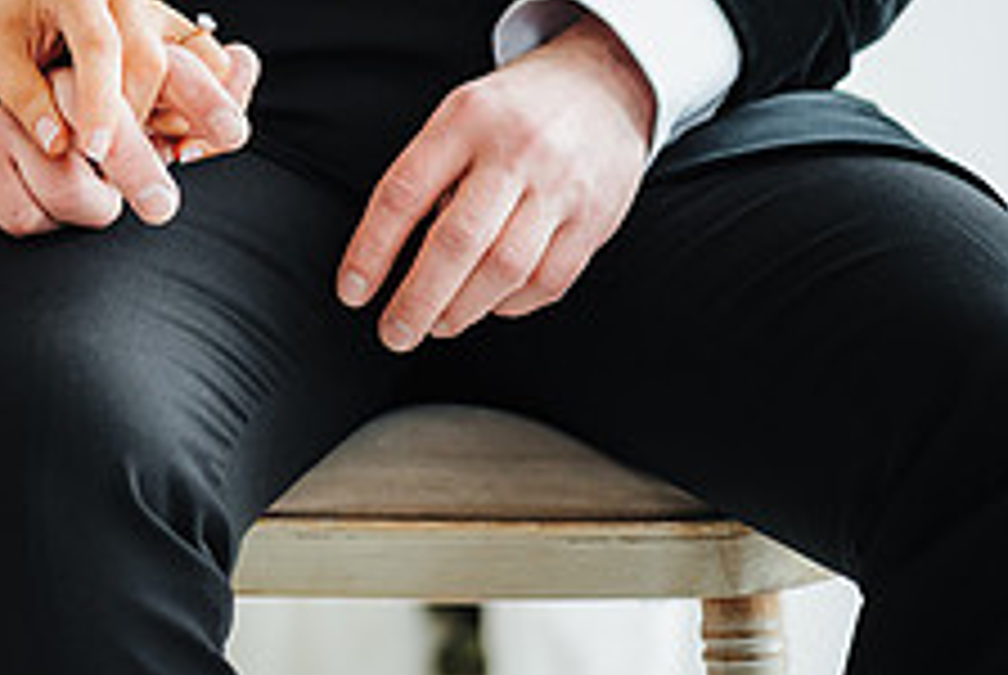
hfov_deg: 9.2
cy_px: -65
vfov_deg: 6.2
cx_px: -292
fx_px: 6168
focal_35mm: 220
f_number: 2
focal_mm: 85
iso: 200
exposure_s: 1/200
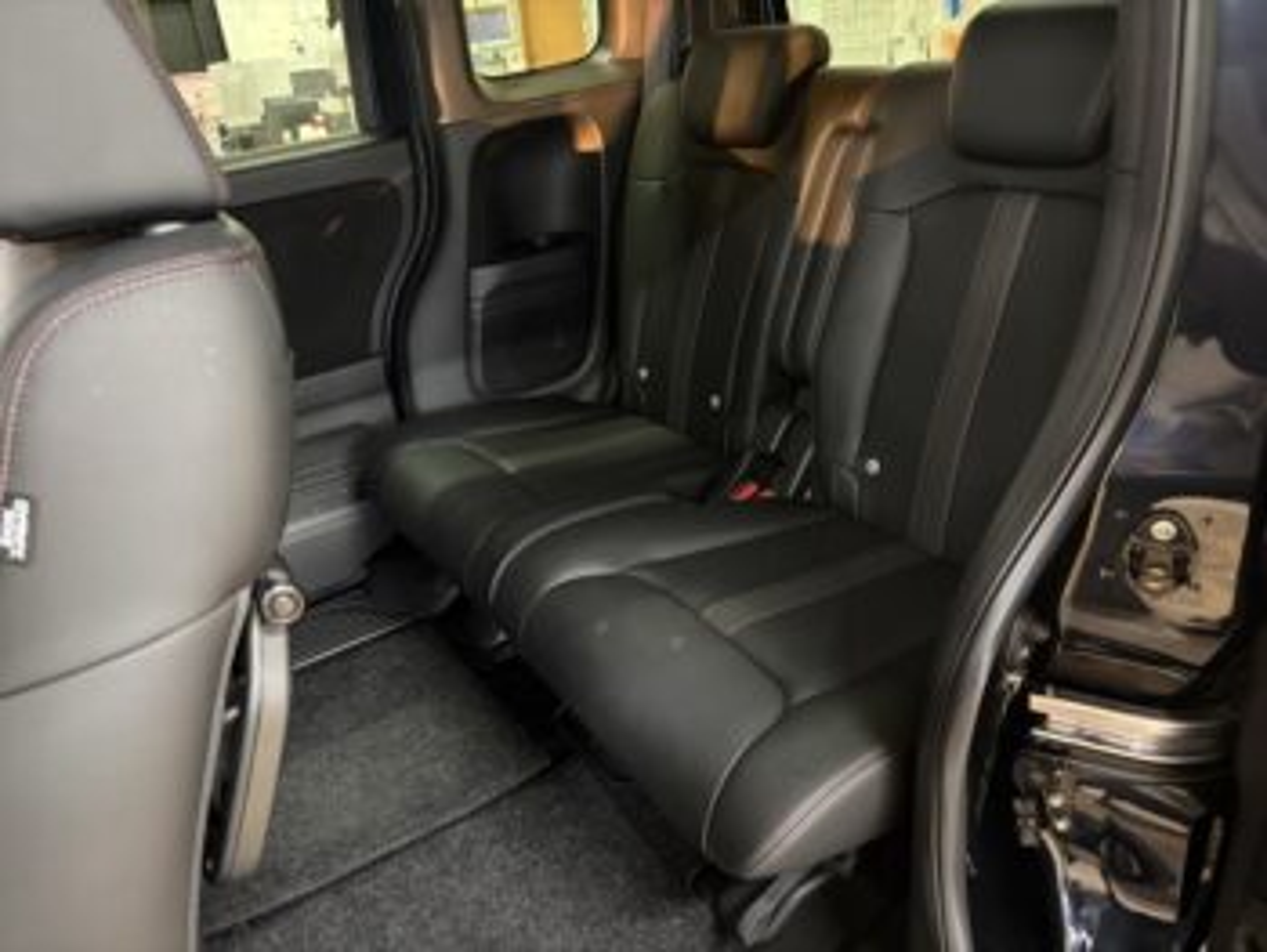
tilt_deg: -24.8
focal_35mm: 26
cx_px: 634
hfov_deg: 67.3
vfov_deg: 53.1
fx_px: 952
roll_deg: +5.8
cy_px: 476
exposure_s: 1/25
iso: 1000
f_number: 1.6
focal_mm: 5.96
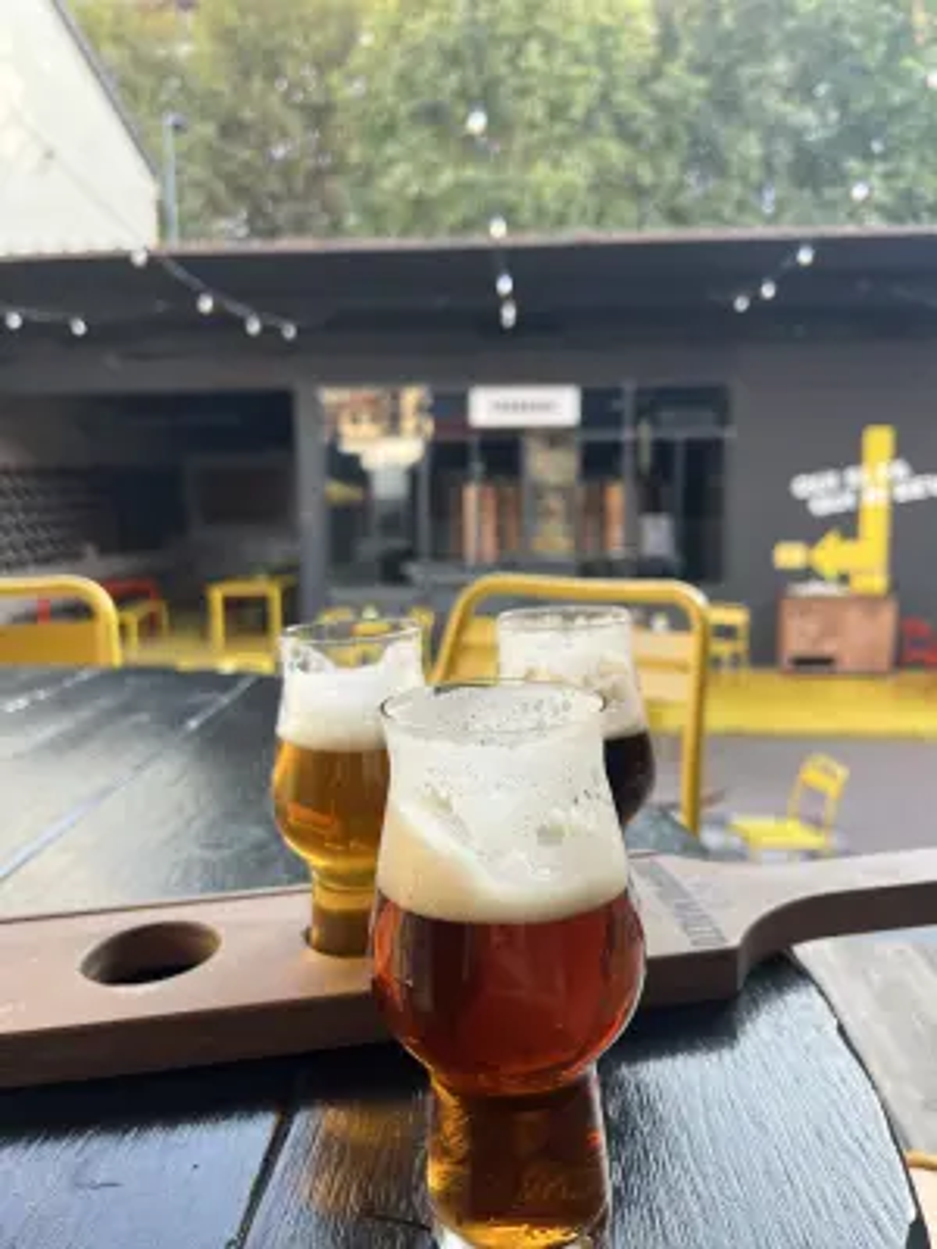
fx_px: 938
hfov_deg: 53.1
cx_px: 468
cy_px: 624
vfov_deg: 67.3
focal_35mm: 26
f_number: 1.6
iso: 32
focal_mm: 5.1
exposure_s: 1/138
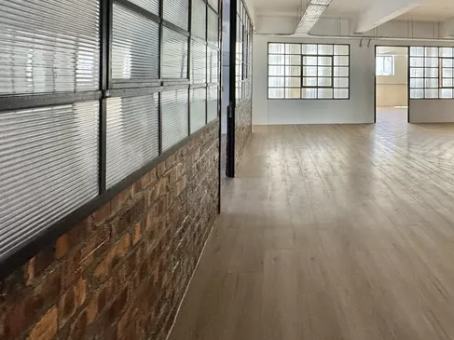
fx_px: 302
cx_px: 313
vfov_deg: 55.3
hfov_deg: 71.1
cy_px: 75
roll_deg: -0.4
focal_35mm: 23
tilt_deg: +0.6
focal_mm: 2.22
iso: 200
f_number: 2.2
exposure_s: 1/100
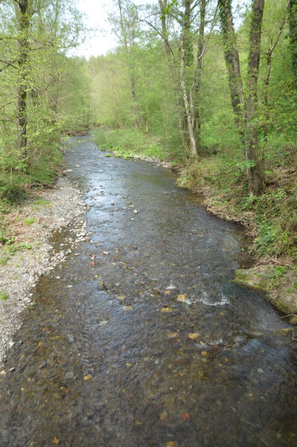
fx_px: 335
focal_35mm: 27
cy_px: 224
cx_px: 148
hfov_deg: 47.8
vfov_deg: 67.4
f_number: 5
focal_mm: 18
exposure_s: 1/100
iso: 200
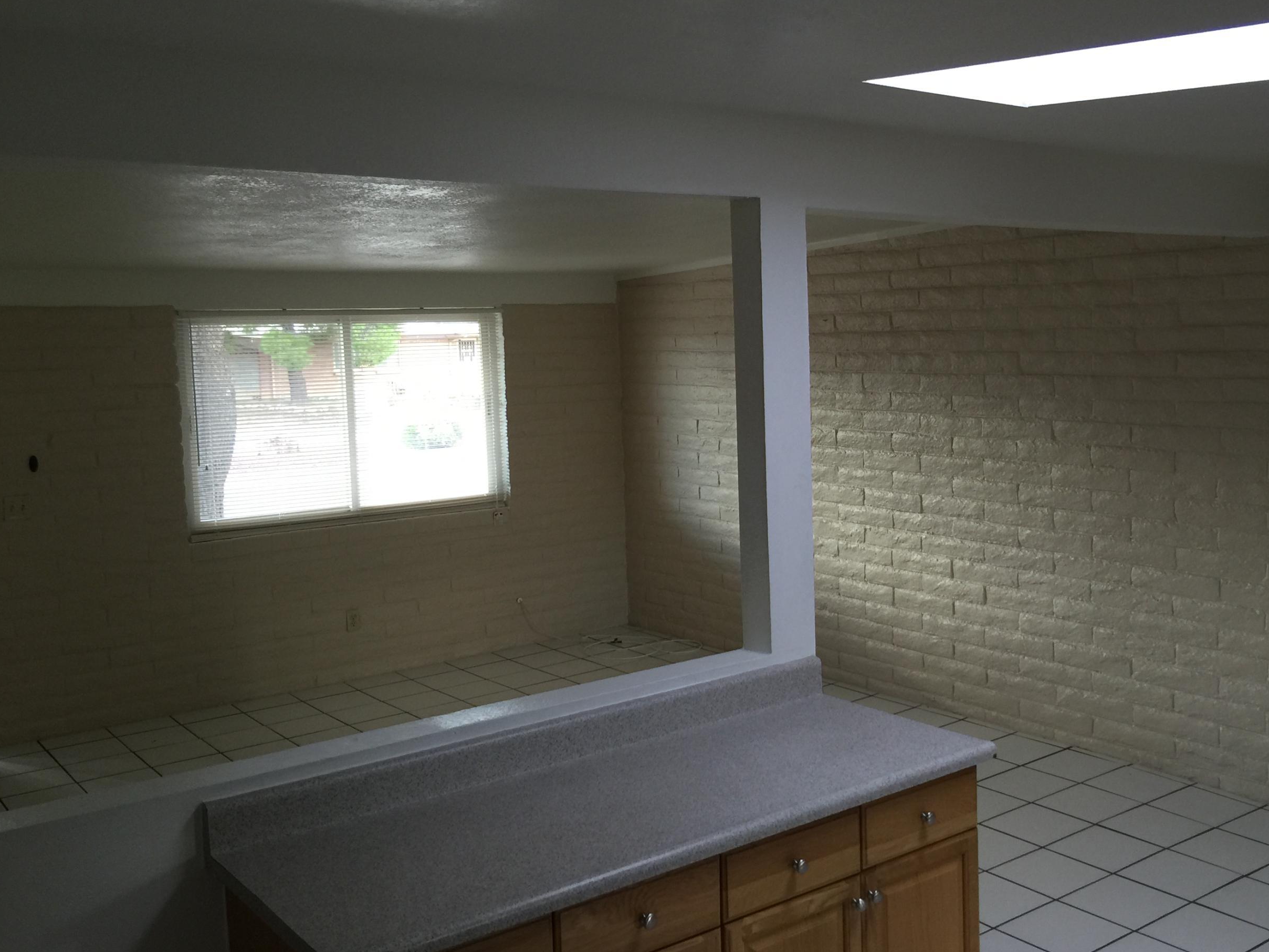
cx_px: 774
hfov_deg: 50.9
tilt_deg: -5.3
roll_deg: +1.5
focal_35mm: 36
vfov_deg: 39.6
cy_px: 435
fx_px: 1320
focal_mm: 4.15
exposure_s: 1/15
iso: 32
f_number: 2.2
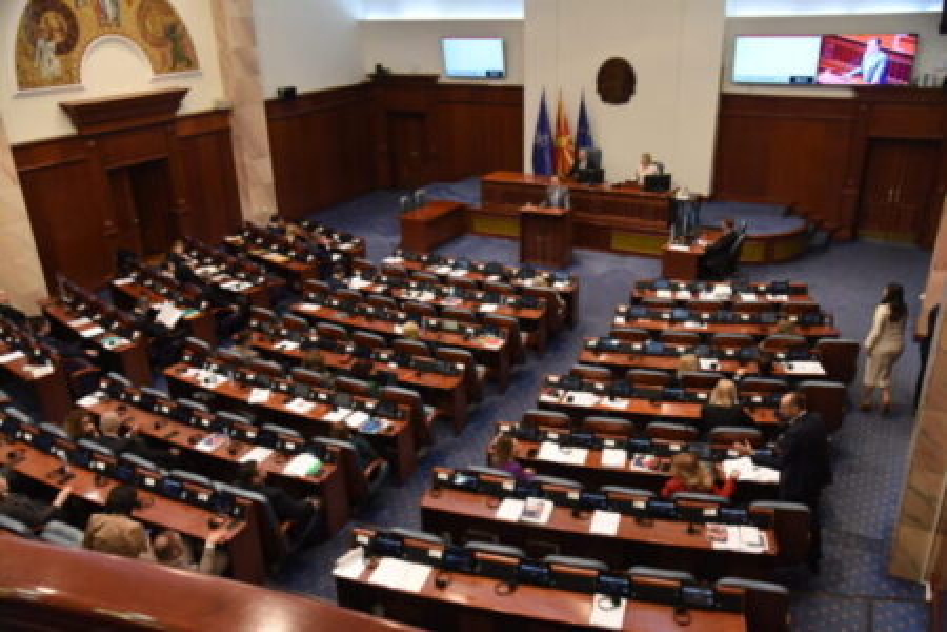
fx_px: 815
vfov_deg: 42.3
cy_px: 316
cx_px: 474
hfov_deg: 60.3
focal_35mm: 31
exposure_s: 1/250
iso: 2500
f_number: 4
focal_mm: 31
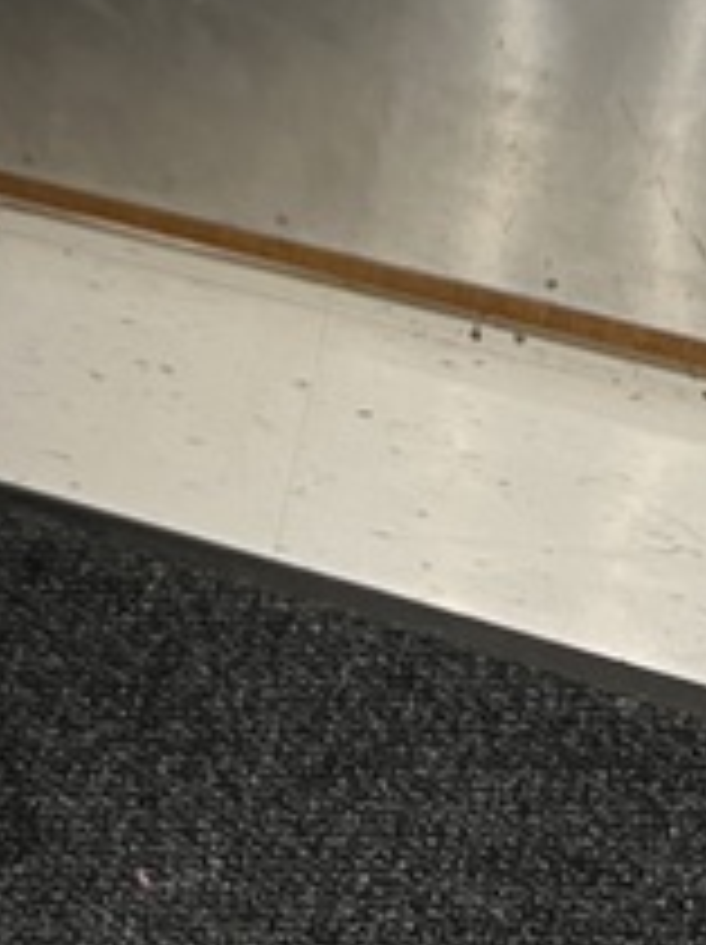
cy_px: -954
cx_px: -778
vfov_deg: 13.3
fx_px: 3461
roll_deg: -0.2
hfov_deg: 10.5
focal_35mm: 127
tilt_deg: -14.8
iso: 125
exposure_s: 1/75
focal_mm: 5.7
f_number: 1.5
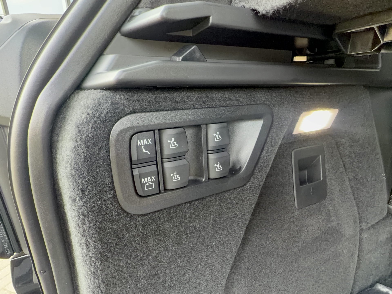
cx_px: 196
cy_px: 147
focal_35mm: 19
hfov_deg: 84.7
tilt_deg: -13.5
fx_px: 215
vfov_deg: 68.7
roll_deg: +3.6
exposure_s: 1/60
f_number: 2.2
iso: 250
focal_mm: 2.22
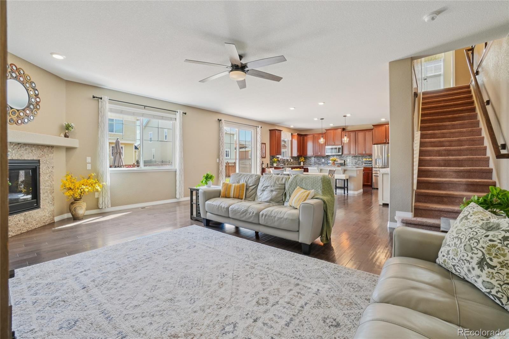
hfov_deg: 100.4
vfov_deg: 77.3
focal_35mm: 15
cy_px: 170
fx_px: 212
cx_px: 254
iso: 400
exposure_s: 1/15
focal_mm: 10
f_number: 8
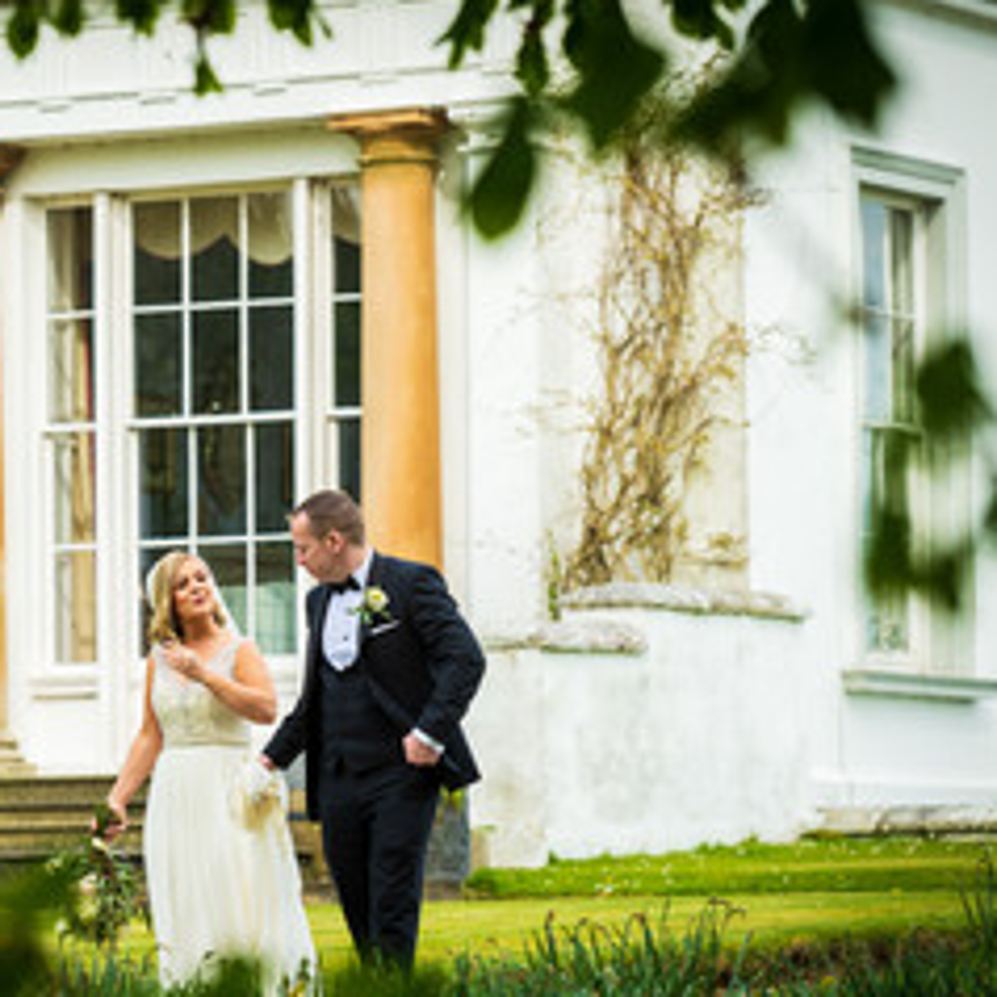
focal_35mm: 214
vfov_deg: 8.2
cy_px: 551
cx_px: 247
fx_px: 6973
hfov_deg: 8.2
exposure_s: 1/400
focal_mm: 150
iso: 160
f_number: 4.5
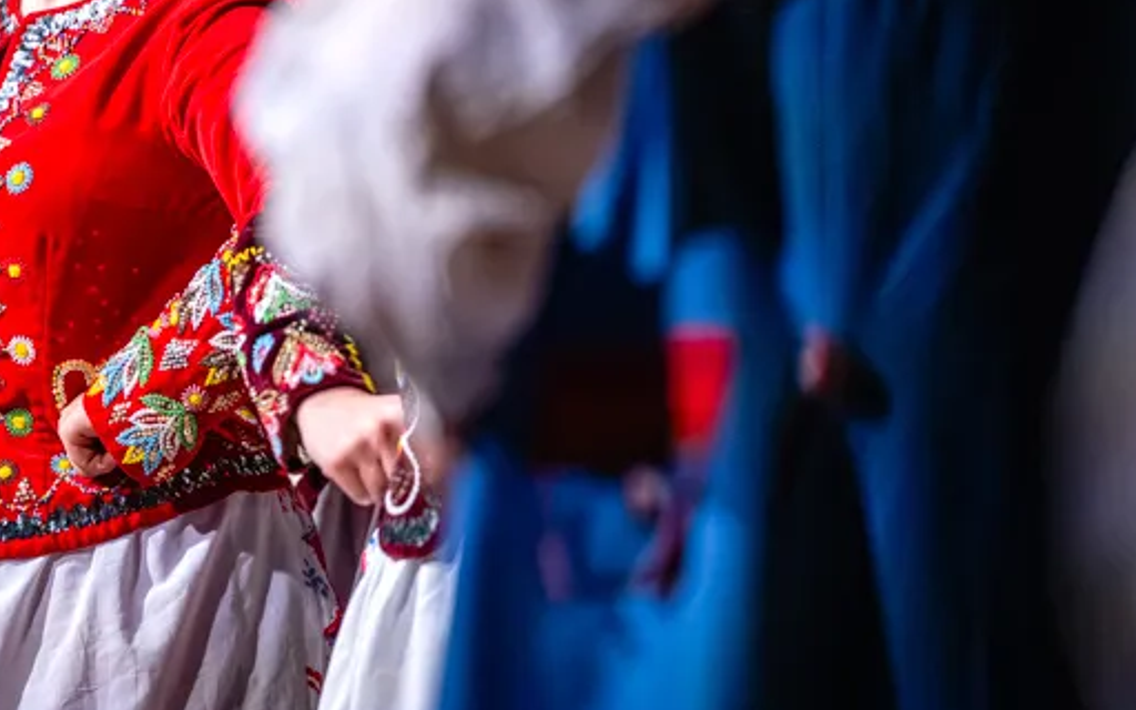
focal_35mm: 478
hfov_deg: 4.4
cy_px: 220
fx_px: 14799
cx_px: 184
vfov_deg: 2.7
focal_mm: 200
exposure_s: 1/800
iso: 4000
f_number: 2.8
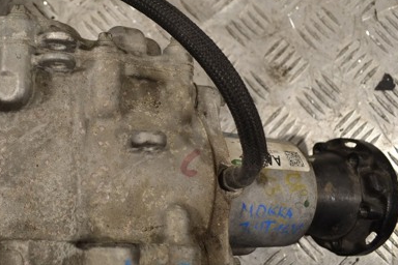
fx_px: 553
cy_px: 90
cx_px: 90
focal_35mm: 50
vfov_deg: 26.8
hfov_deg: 38.4
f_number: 5.6
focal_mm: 20
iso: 360
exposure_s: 1/125
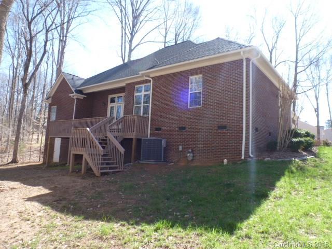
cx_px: 166
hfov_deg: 71.6
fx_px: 230
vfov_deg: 56.8
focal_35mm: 24
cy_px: 124
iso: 100
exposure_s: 1/200
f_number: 3.3
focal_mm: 4.3
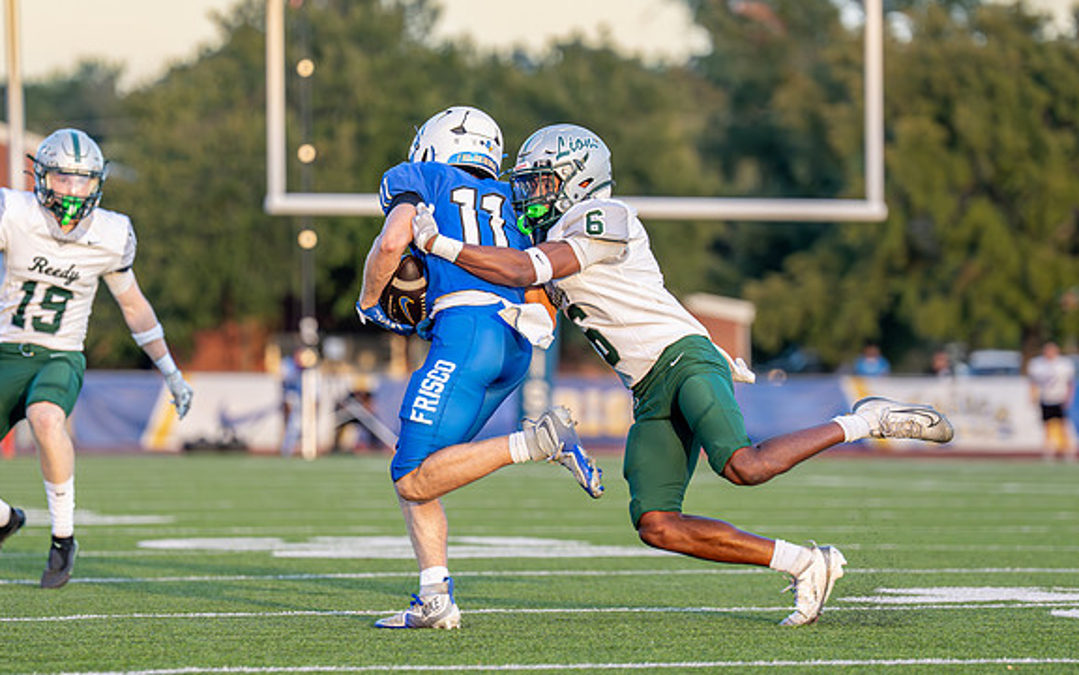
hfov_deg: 7.9
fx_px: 7793
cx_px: 503
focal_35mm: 265
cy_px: 360
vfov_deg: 5.0
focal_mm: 160
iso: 500
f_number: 2.8
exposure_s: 1/1250
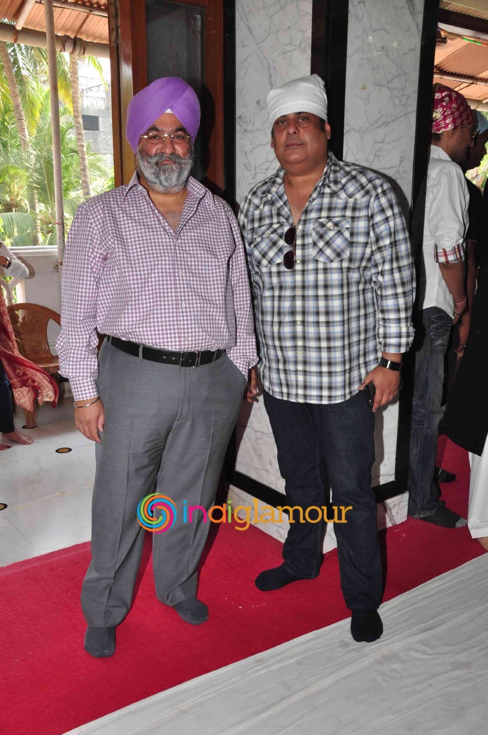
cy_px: 368
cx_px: 244
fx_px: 673
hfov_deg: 39.9
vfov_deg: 57.3
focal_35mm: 33
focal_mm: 22
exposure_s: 1/160
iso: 400
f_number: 7.1
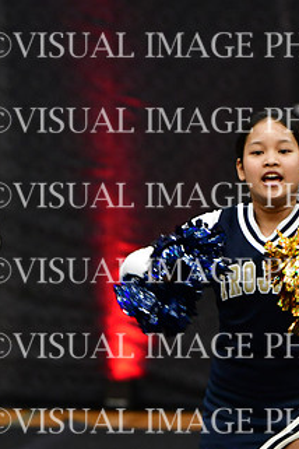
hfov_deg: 2.5
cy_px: 383
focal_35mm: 543
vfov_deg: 3.8
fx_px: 6764
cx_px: 255
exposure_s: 1/500
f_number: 3.5
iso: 4000
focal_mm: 200
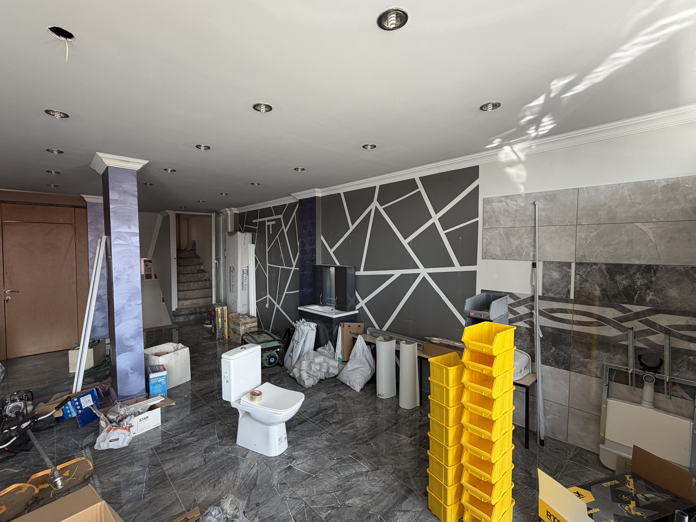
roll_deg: -0.2
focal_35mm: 16
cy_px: 262
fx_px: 322
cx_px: 339
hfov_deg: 94.5
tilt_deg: -3.3
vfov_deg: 78.1
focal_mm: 2.22
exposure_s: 1/121
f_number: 2.2
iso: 64
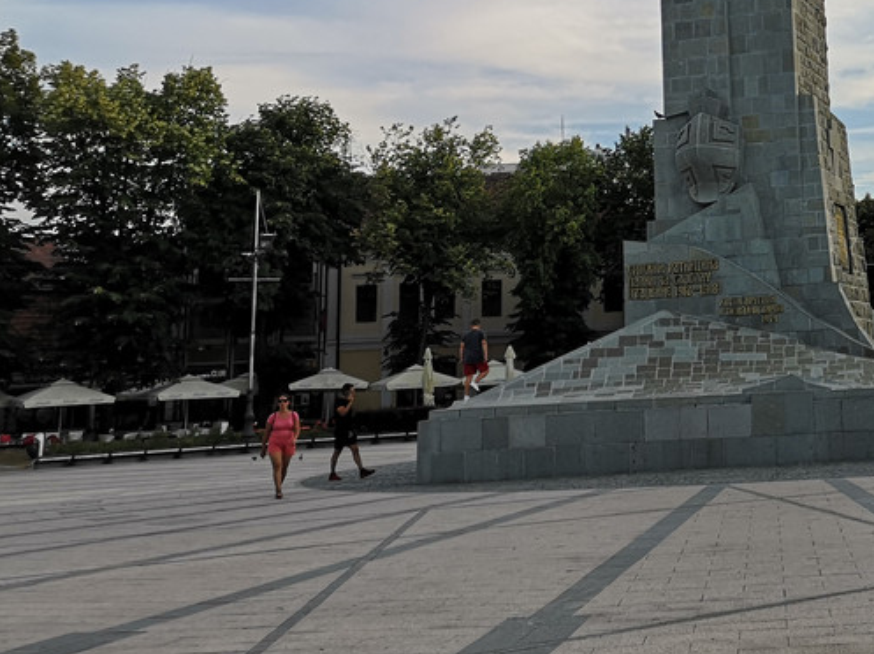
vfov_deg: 24.4
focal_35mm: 58
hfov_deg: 31.5
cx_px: 808
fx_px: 1463
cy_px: 58
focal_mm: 3.95
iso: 50
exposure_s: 1/1773
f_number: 1.8
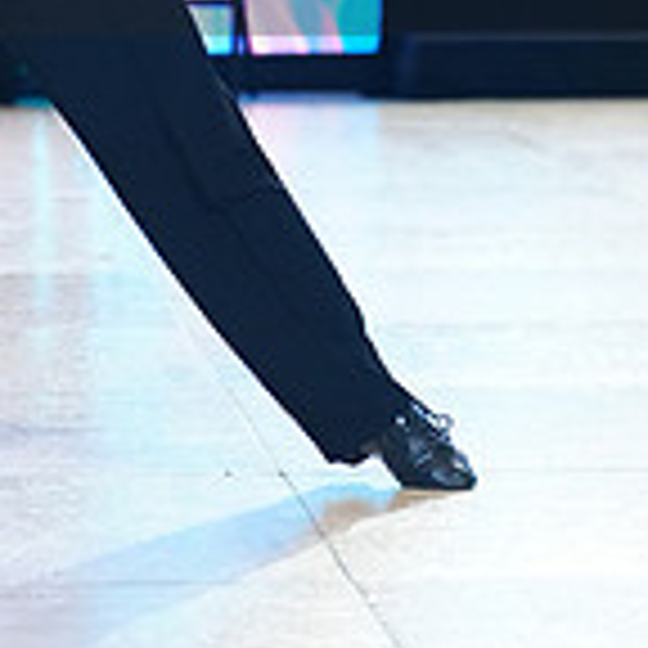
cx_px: 430
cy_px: -112
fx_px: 6163
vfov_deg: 6.0
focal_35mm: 291
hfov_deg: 6.0
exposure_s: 1/400
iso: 2000
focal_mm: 85
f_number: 2.8
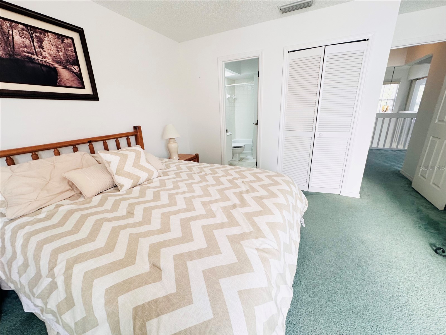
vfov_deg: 85.7
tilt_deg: -17.8
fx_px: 180
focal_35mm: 14
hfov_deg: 102.1
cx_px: 223
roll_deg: +1.7
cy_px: 168
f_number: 2.2
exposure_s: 1/120
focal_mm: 2.22
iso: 80
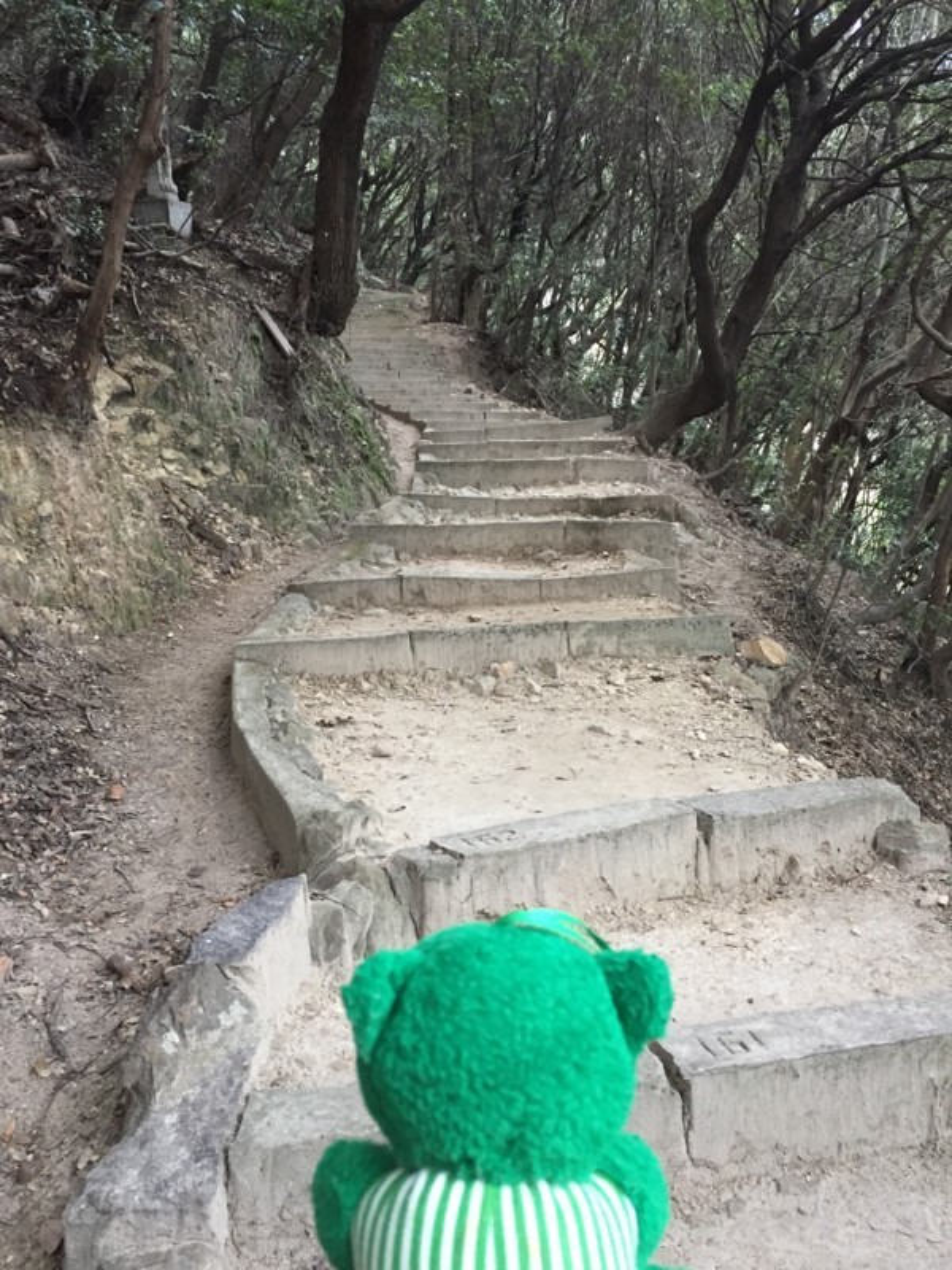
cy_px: 635
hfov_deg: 48.2
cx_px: 476
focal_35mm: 29
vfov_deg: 61.7
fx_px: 1063
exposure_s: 1/30
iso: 160
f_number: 2.2
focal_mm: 4.15
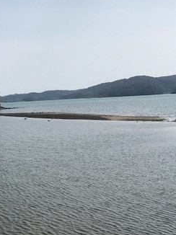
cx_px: 19
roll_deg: +4.2
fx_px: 373
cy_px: 141
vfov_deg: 34.8
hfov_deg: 25.7
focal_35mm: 55
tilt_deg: -5.0
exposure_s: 1/5650
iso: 20
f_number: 1.8
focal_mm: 3.99
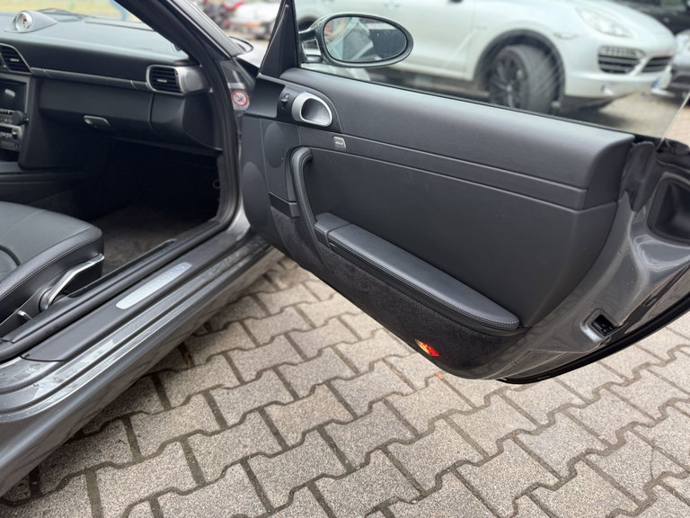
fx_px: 478
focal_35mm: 24
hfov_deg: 71.6
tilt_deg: -29.3
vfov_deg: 56.8
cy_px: 259
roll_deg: -3.5
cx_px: 345
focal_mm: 6.76
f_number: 1.78
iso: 64
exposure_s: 1/121
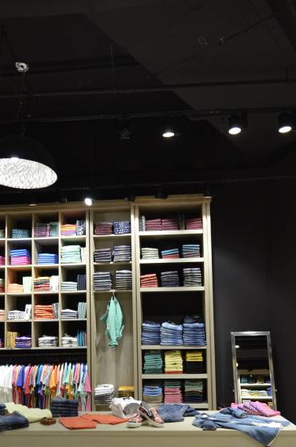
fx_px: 393
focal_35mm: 32
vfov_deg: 57.6
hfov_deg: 41.2
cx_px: 135
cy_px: 308
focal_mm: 15
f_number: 2.8
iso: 1600
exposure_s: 1/320
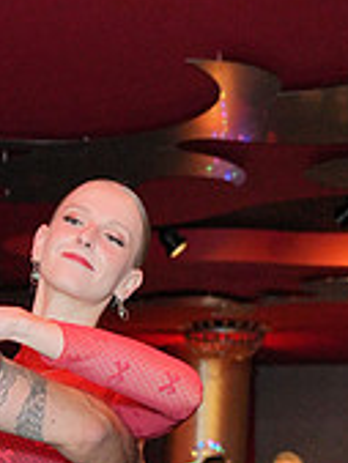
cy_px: 707
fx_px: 1459
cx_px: -92
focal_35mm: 109
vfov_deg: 16.4
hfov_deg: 13.2
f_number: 4
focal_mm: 33
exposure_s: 1/250
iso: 4000
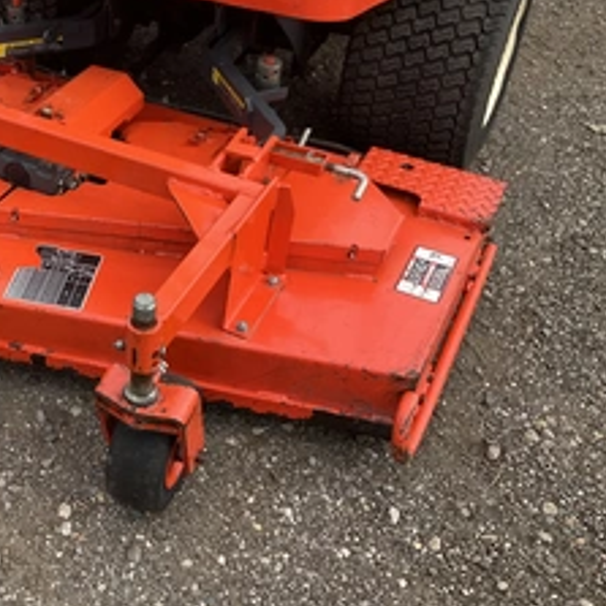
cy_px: 245
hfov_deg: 34.8
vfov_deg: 36.7
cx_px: 68
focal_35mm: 46
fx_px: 911
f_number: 1.8
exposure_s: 1/691
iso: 25
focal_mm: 3
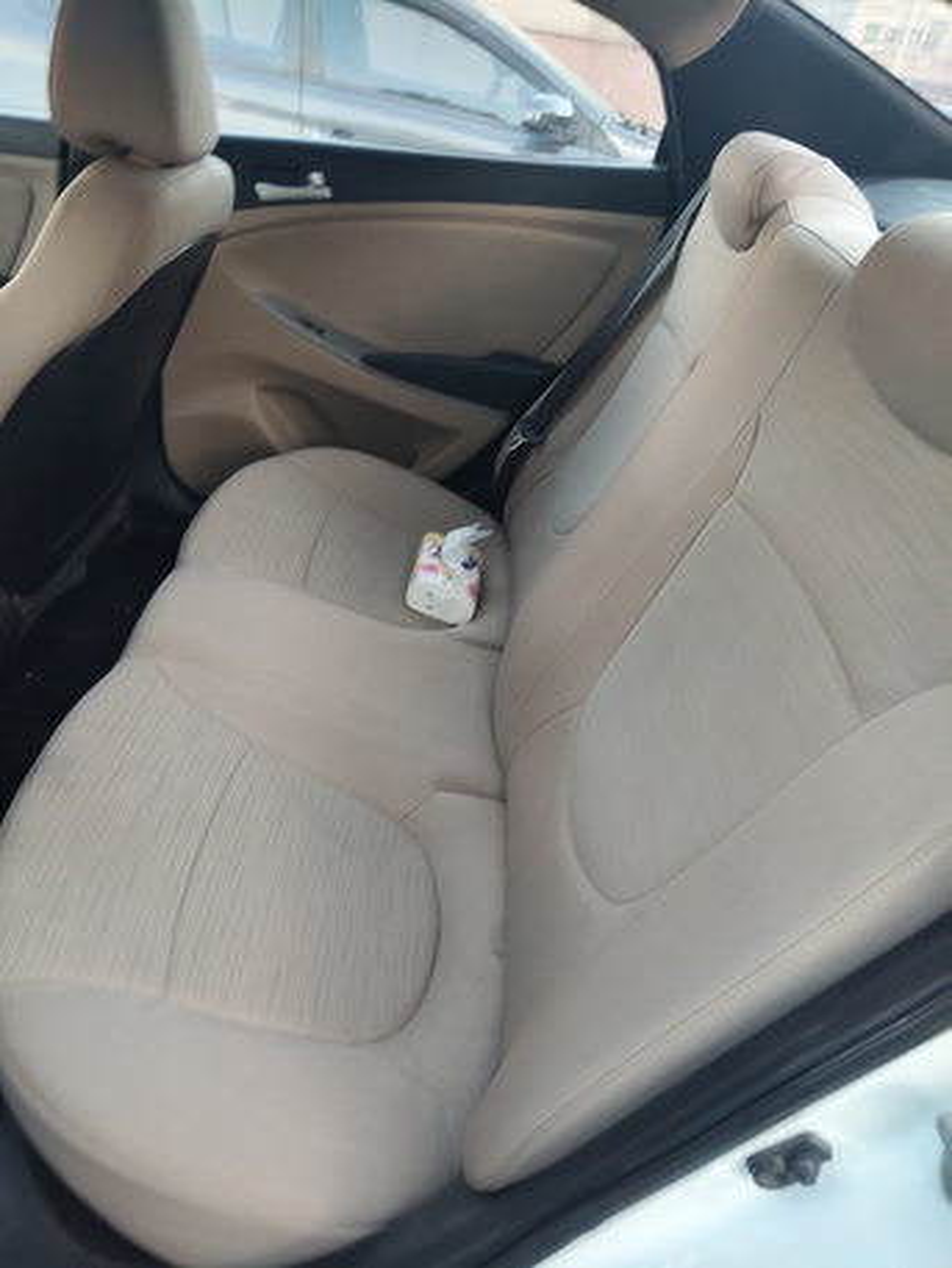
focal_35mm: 25
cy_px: 634
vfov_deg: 69.4
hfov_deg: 54.9
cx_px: 476
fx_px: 916
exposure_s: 1/33.3
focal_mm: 4.15
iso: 183
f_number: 1.8
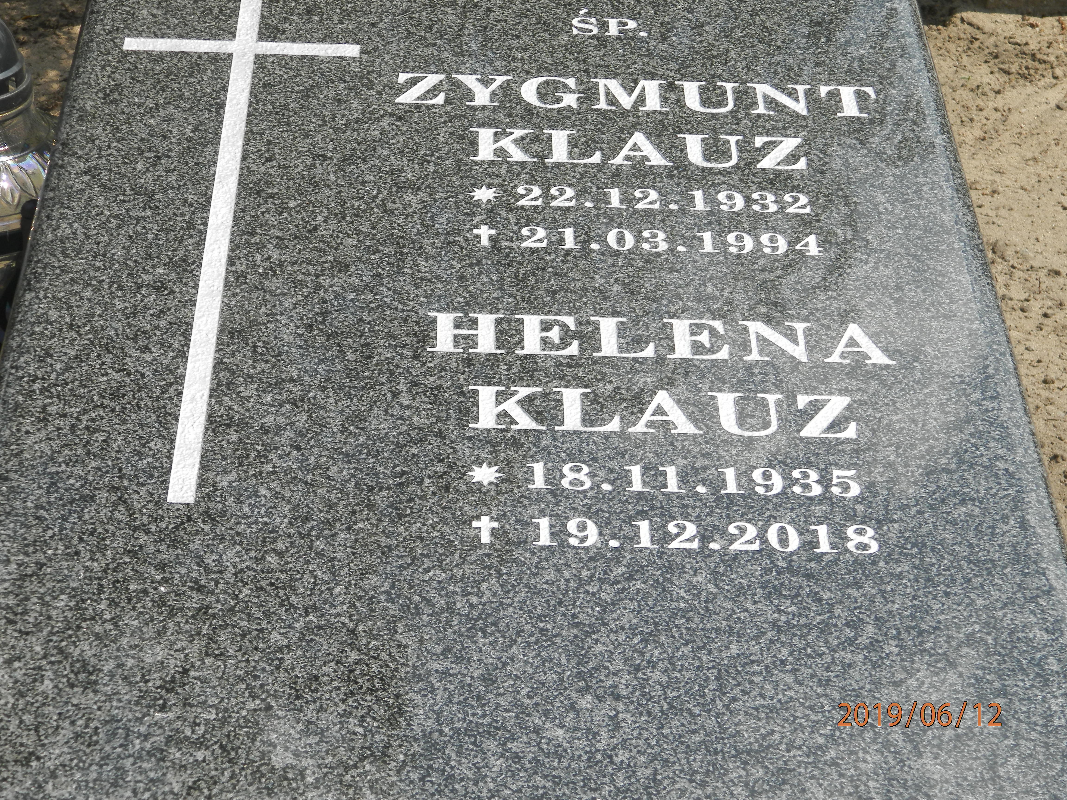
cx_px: 534
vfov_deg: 18.0
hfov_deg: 23.8
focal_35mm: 82
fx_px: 2528
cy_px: 400
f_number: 4.2
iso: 80
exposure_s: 1/640
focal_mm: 14.6
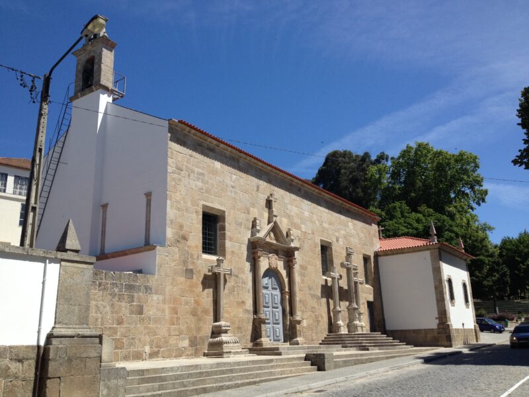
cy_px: 198
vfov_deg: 40.7
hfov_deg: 52.6
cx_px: 264
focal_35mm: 35
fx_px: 535
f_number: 2.4
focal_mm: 4.28
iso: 50
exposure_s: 1/1672
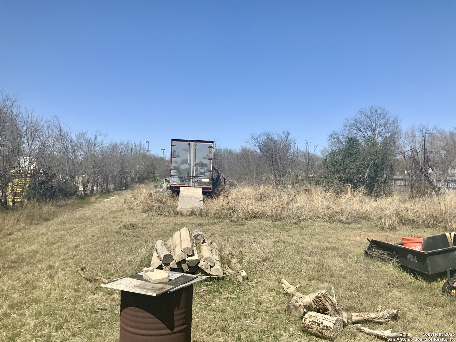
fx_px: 382
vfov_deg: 48.2
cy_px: 171
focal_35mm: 29
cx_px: 228
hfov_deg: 61.7
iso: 16
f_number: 1.8
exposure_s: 1/2427
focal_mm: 3
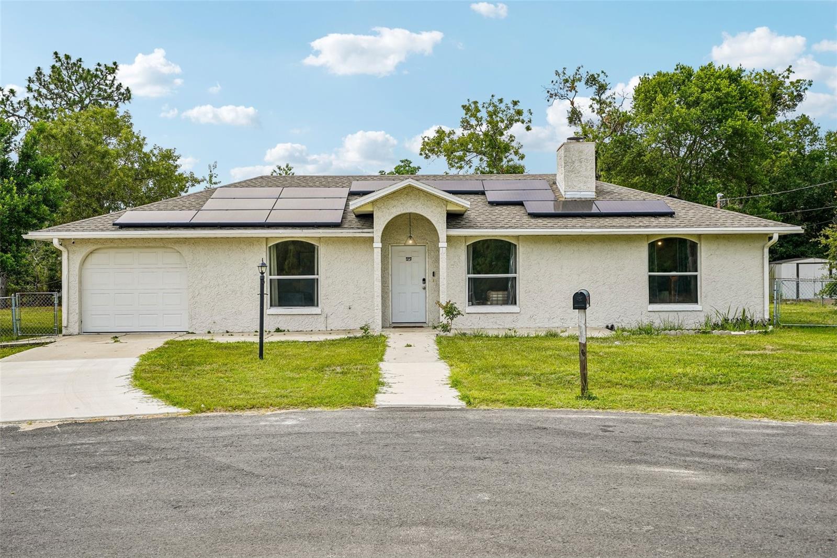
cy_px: 279
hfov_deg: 54.4
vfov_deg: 37.8
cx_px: 418
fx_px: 814
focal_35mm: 35
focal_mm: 35
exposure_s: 1/125
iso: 50
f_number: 8
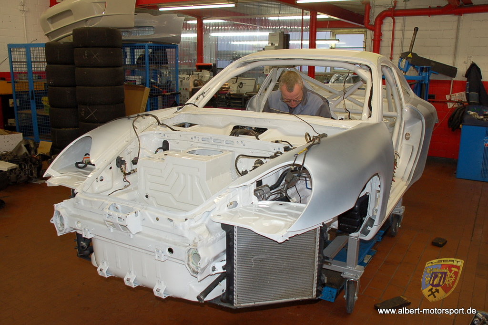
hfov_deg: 59.5
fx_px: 427
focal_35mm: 32
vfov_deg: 41.6
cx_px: 244
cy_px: 162
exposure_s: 1/60
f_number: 3.5
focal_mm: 21
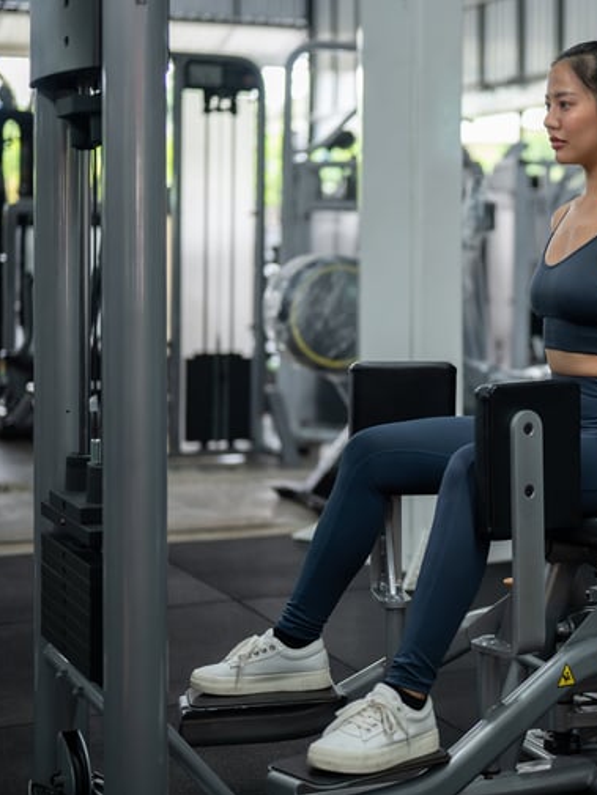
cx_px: 520
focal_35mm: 73
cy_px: 400
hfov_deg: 19.8
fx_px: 1678
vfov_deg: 26.7
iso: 500
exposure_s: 1/320
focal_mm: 50
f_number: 2
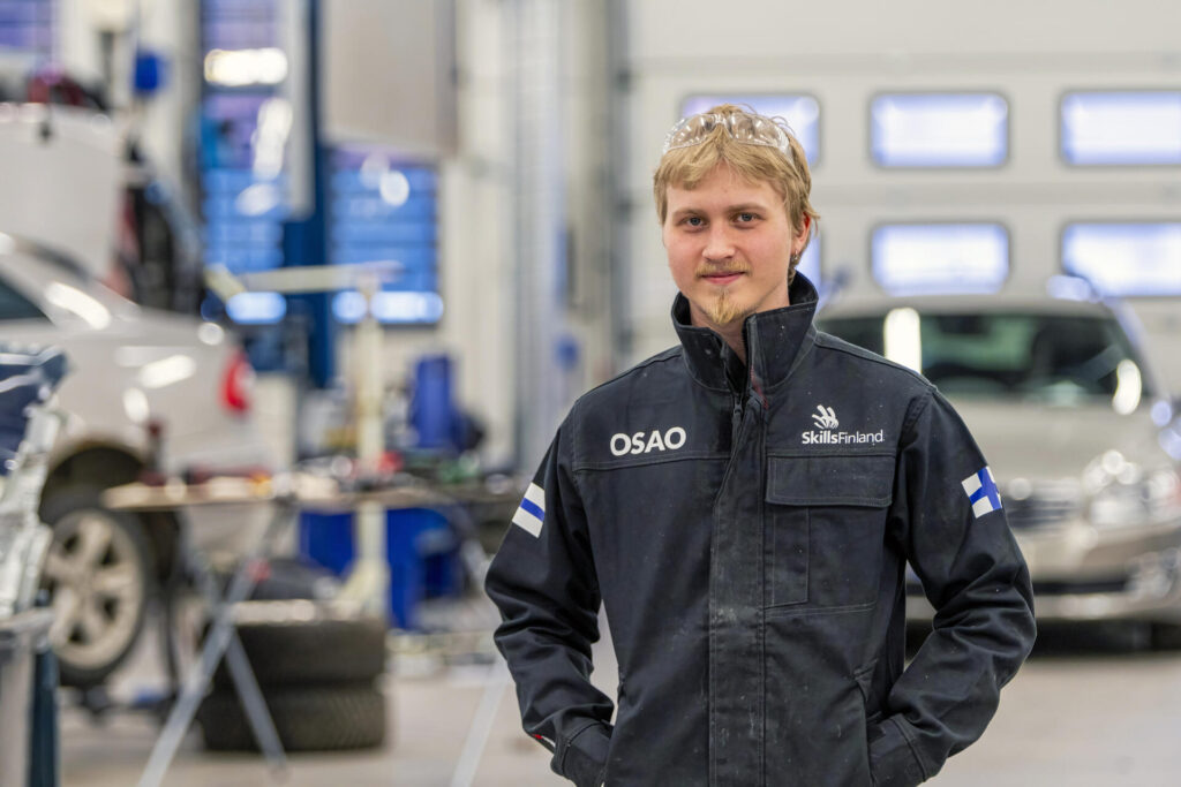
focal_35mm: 195
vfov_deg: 7.0
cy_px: 394
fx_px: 6398
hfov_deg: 10.5
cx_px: 590
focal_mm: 130
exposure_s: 1/200
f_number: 2.8
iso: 1000
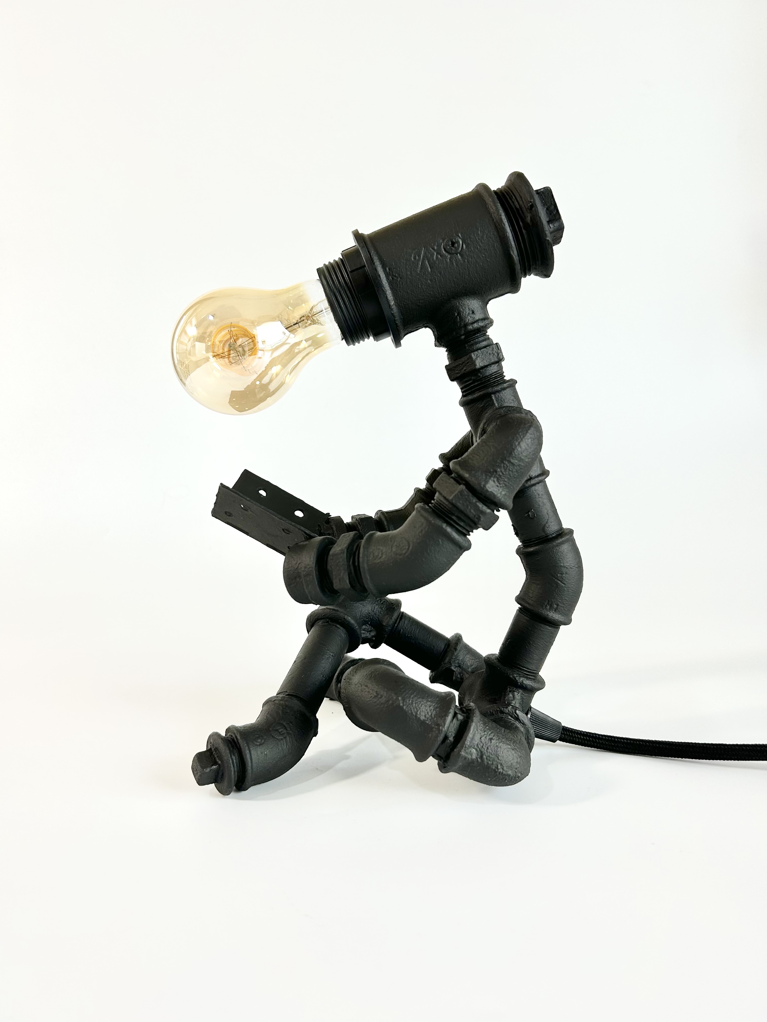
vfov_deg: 67.3
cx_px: 384
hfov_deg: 53.1
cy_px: 511
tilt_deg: -6.1
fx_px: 768
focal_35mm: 26
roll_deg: +0.8
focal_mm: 5.7
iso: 32
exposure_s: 1/148
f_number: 1.5
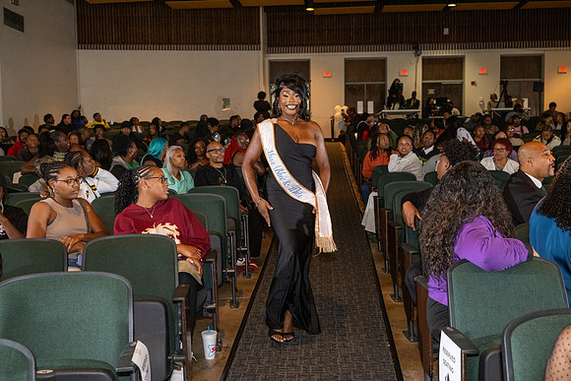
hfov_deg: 50.7
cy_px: 190
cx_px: 286
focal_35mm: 38
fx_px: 603
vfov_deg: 35.1
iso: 3200
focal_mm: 38
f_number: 5.6
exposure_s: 1/200
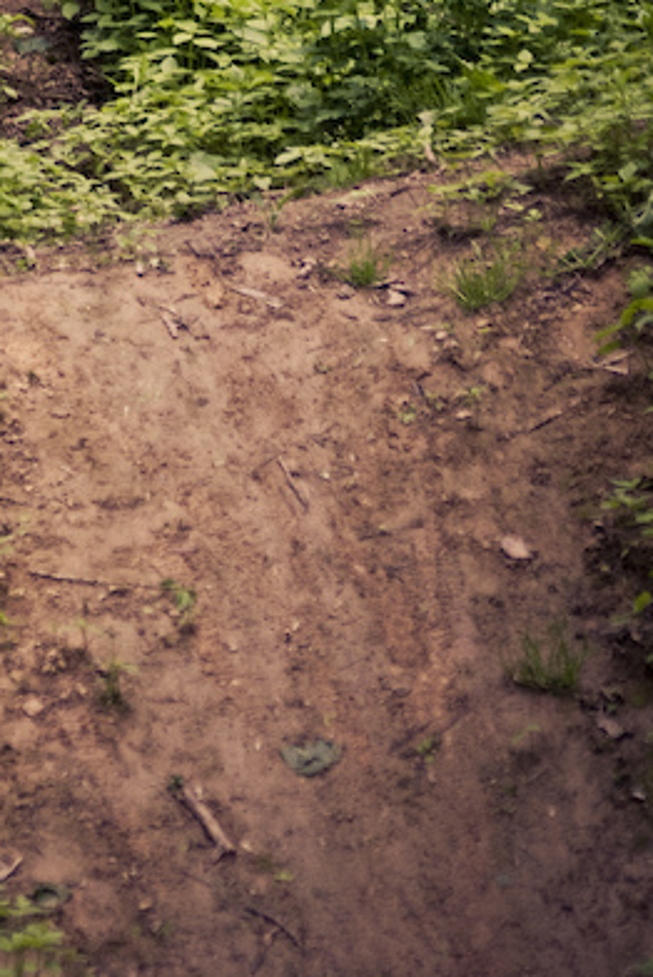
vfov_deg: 4.4
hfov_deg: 2.9
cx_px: -59
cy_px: -244
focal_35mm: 470
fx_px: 12764
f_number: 4.2
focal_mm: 120
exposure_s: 1/640
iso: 400
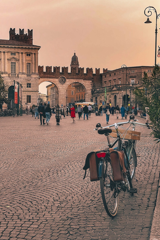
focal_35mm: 55
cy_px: 121
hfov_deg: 24.6
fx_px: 367
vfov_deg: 36.2
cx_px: 71
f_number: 2
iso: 25
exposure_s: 1/160
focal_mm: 6
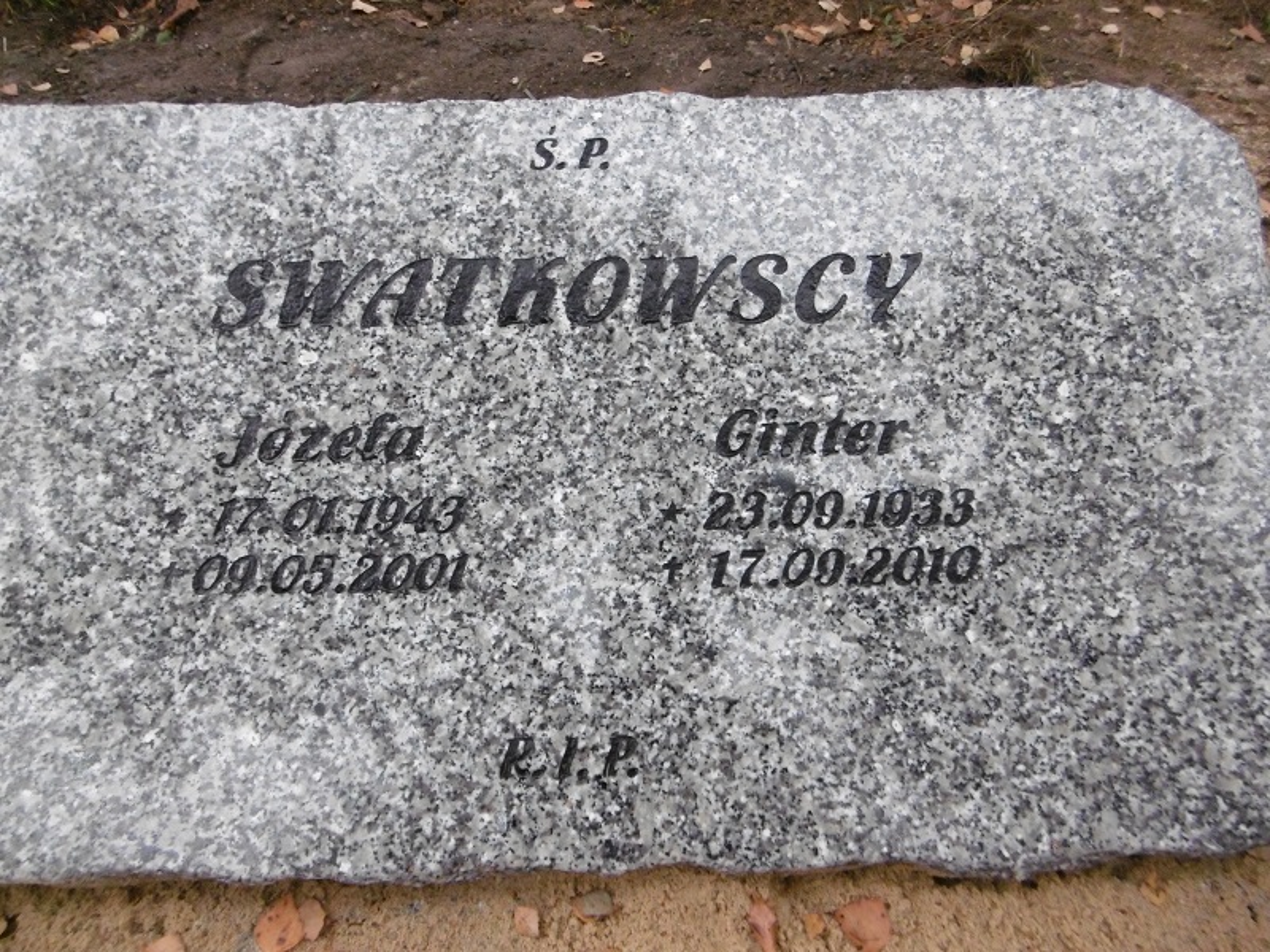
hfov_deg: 71.6
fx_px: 881
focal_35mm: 24
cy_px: 476
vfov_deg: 56.8
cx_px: 635
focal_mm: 4.3
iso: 500
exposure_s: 1/100
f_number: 3.1
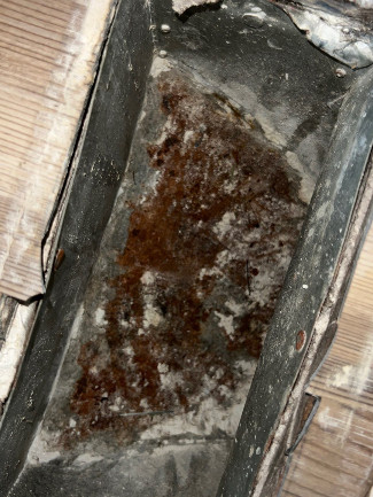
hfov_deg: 48.2
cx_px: 186
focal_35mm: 29
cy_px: 248
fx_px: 416
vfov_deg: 61.6
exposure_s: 1/695
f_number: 1.8
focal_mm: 4
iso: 20
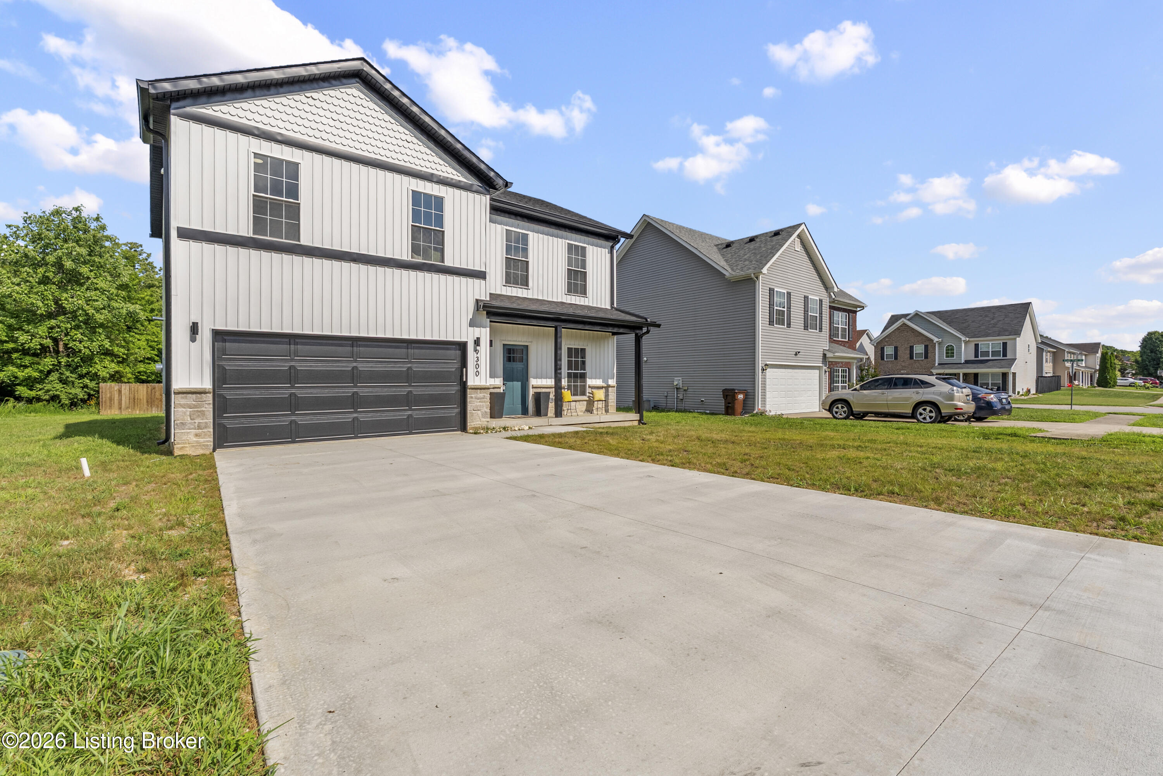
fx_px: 517
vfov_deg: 73.8
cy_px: 388
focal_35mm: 16
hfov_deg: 96.7
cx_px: 582
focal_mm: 16
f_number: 11
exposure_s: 1/320
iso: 400
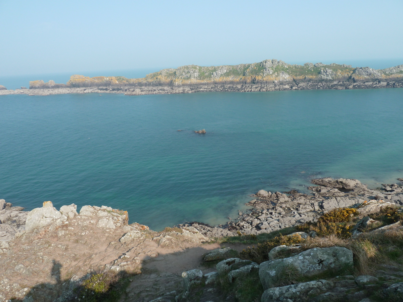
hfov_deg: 69.4
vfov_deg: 54.9
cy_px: 151
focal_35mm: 25
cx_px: 202
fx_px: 291
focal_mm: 4.1
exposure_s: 1/400
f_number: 4
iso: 80
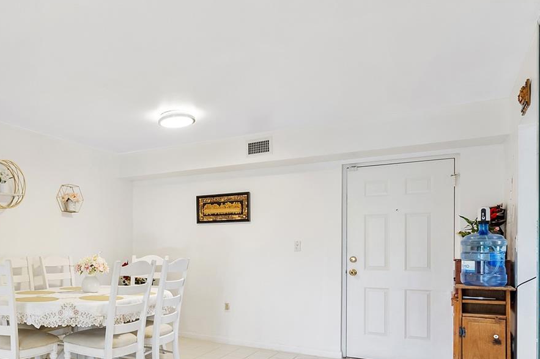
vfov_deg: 44.0
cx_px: 108
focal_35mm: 29
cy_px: 250
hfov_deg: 58.8
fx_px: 435
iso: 800
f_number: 8
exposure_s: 1/20
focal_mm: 16
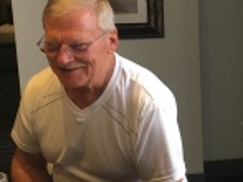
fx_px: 505
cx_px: 243
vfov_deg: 20.4
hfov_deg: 25.7
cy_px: 66
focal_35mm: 72
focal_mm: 4.15
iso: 80
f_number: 2.2
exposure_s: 1/30
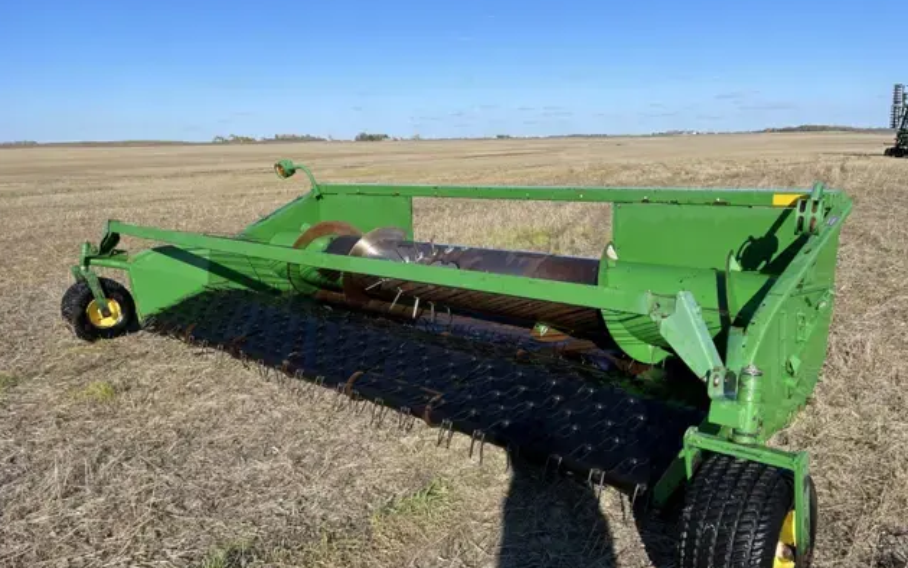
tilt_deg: -13.9
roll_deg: +0.9
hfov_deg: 66.5
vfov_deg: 44.4
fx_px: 693
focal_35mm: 28
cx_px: 448
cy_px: 324
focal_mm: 5.1
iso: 32
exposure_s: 1/3003
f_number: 1.6
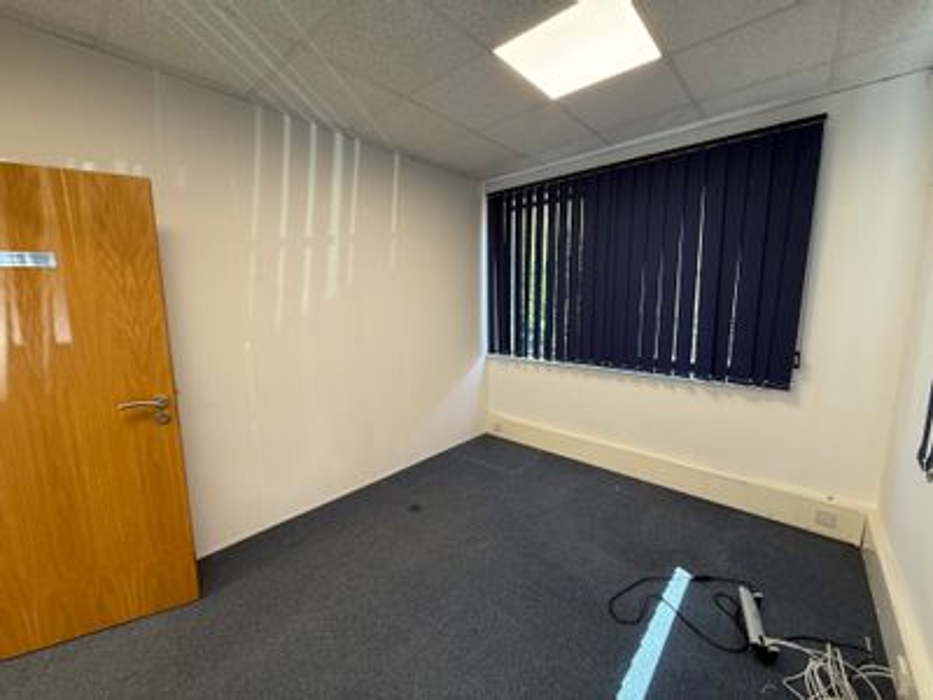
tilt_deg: -7.2
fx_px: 377
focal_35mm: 14
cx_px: 466
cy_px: 350
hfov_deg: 102.1
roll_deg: -0.1
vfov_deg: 85.7
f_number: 2.2
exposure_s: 1/82
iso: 160
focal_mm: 2.22
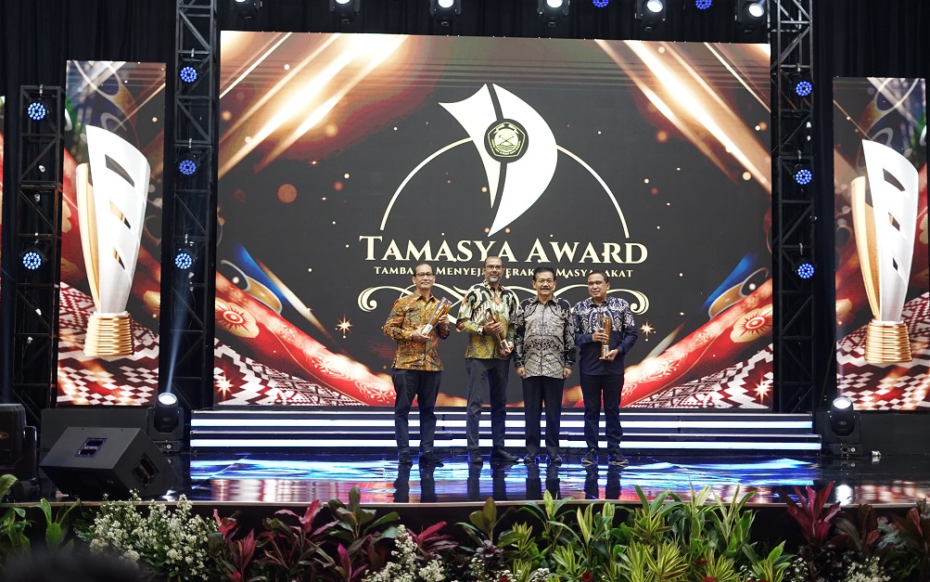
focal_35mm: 52
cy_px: 289
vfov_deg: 24.9
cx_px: 465
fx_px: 1318
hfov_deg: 38.9
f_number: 1.8
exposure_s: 1/160
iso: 1250
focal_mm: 50
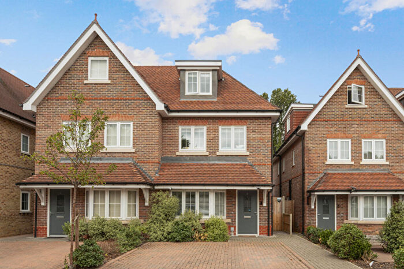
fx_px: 179
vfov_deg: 73.7
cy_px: 134
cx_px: 202
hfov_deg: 96.8
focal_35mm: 16
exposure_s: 1/200
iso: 200
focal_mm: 16
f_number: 8
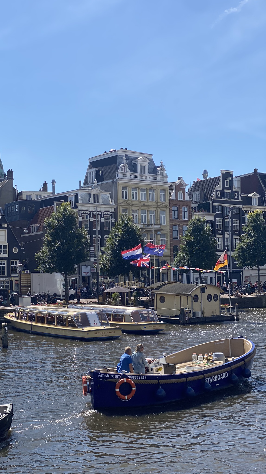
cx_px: 89
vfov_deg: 36.6
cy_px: 236
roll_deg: -0.2
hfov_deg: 21.0
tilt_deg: +4.1
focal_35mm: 57
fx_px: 715
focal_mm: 6
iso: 20
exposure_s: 1/2083
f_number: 2
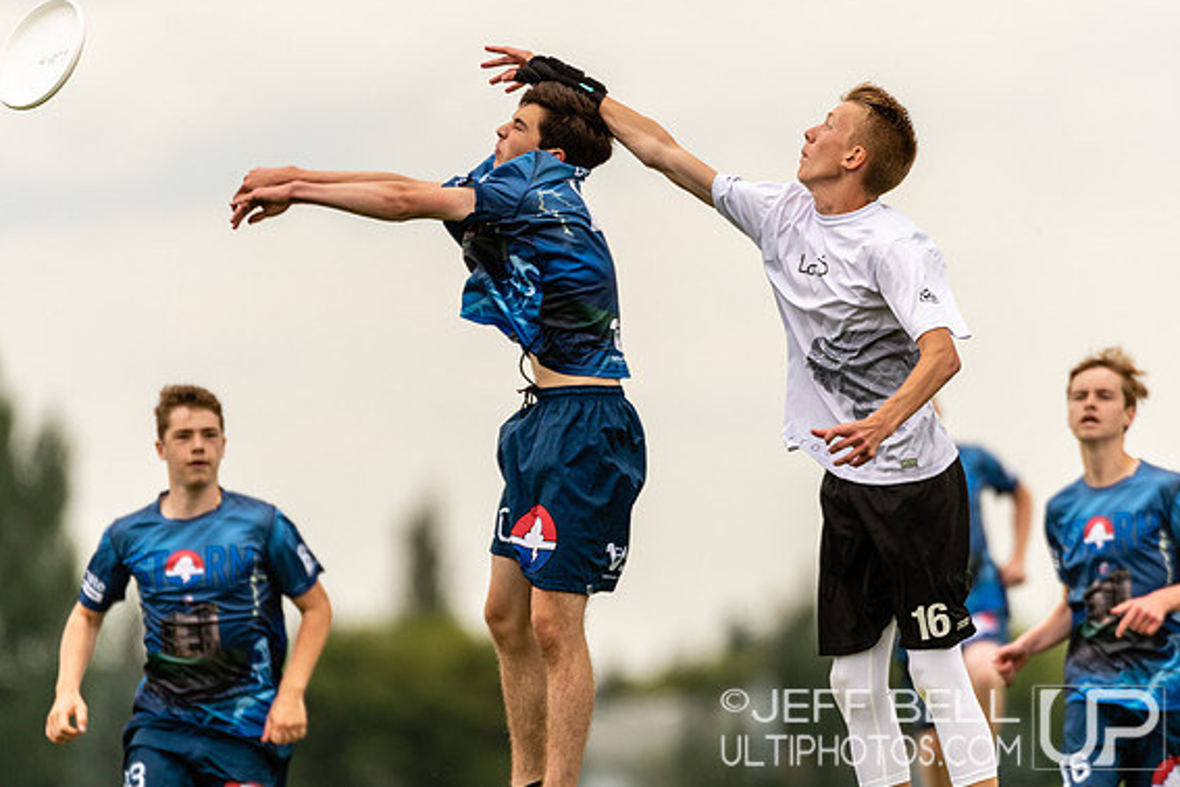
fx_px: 20124
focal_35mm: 614
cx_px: 583
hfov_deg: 3.4
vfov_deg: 2.2
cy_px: 388
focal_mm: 400
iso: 180
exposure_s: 1/1250
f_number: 4
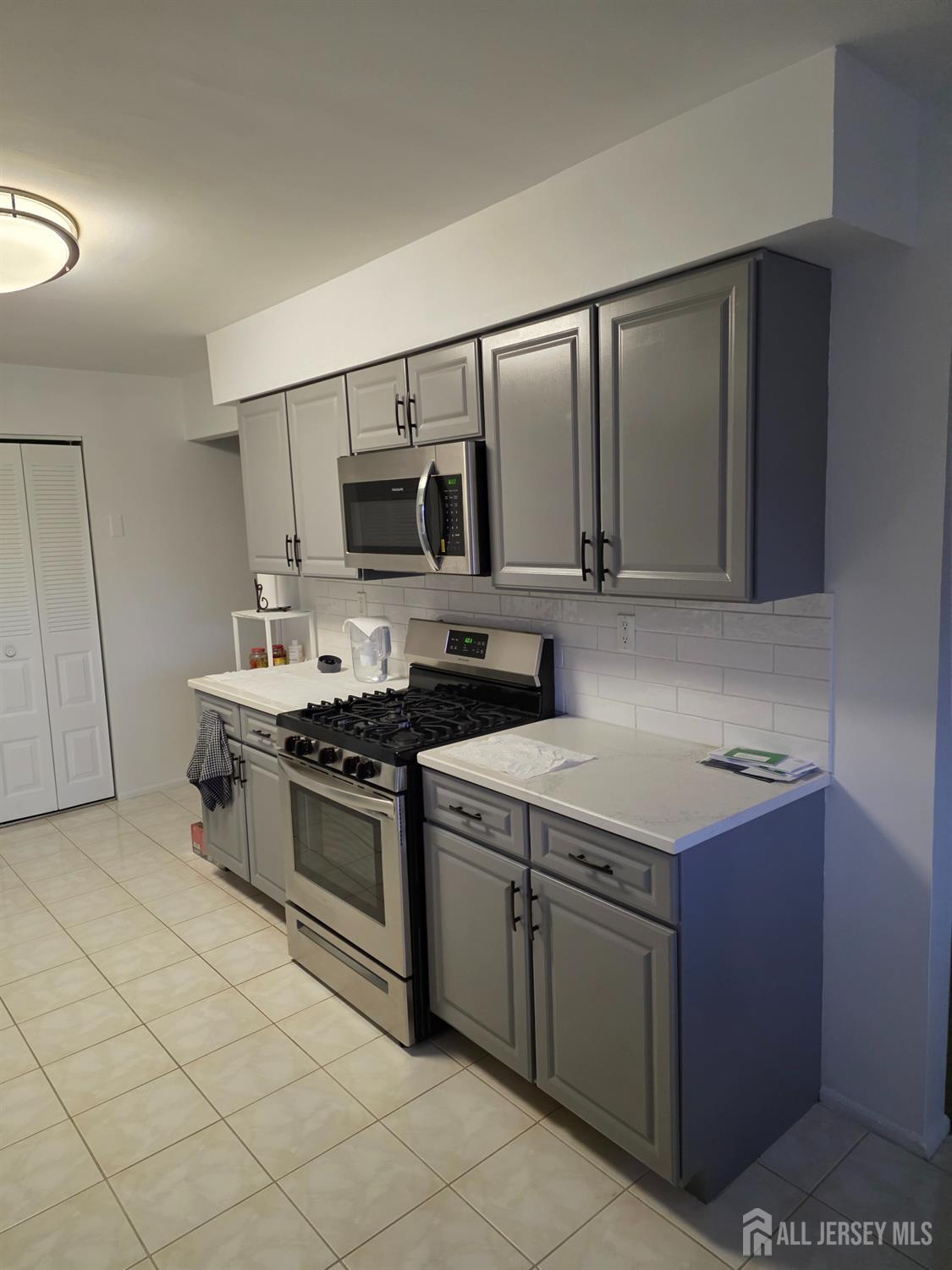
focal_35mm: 23
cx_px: 476
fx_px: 843
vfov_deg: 73.9
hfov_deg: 58.9
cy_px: 635
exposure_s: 1/120
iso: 800
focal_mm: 6.25
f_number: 1.7
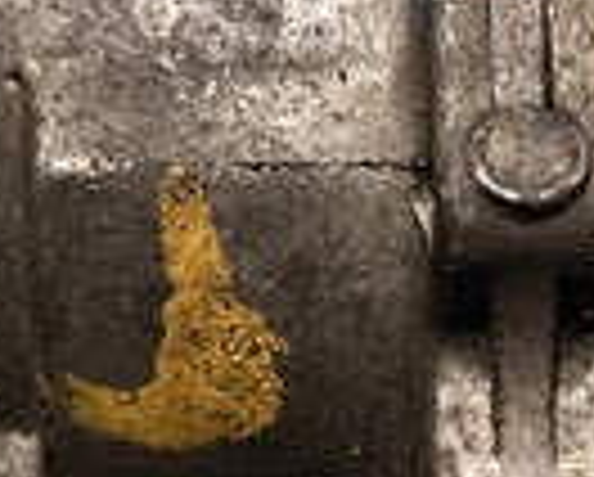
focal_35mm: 123
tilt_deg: -40.5
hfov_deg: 15.6
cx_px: 360
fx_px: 2166
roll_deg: -1.1
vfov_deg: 12.6
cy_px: 155
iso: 500
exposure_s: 1/33
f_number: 1.5
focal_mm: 5.7
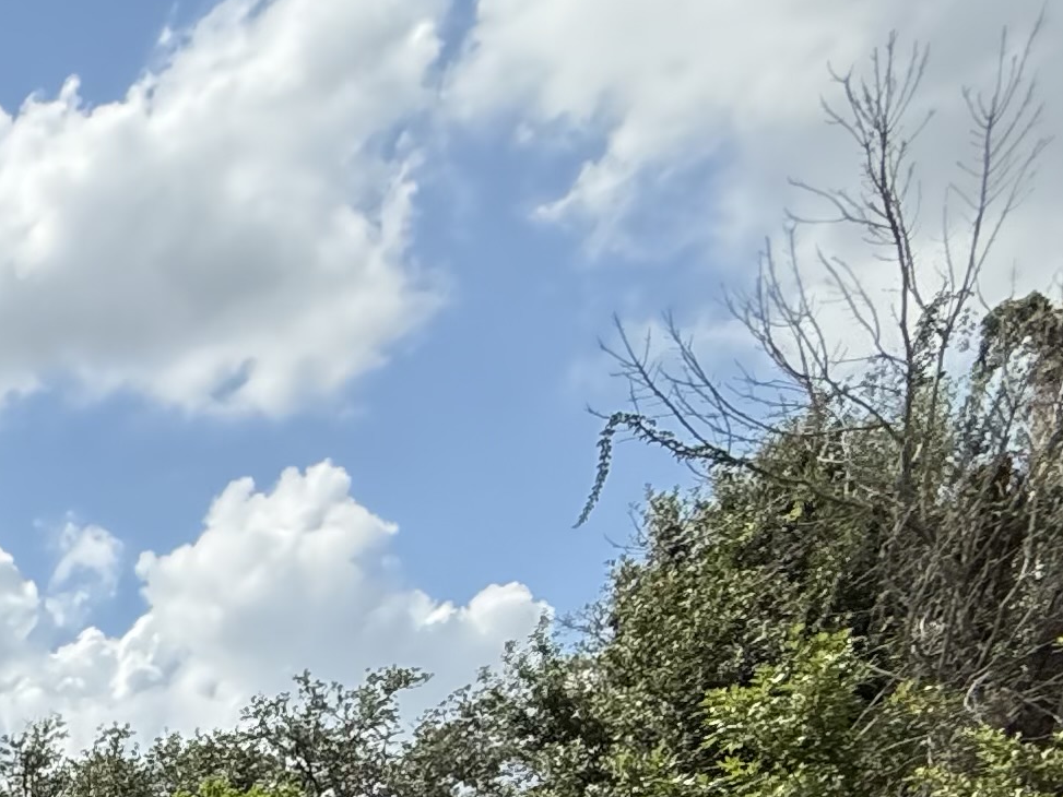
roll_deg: -1.7
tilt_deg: -12.1
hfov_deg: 22.0
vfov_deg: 18.8
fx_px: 1781
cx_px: -808
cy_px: 1471
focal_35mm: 58
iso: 64
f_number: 2.2
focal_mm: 2.22
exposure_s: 1/1431
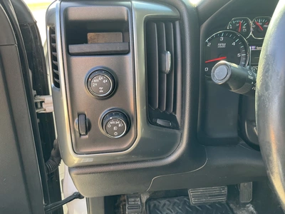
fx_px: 239
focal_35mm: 29
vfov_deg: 48.2
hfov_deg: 61.7
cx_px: 142
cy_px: 107
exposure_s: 1/120
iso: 64
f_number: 1.8
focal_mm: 3
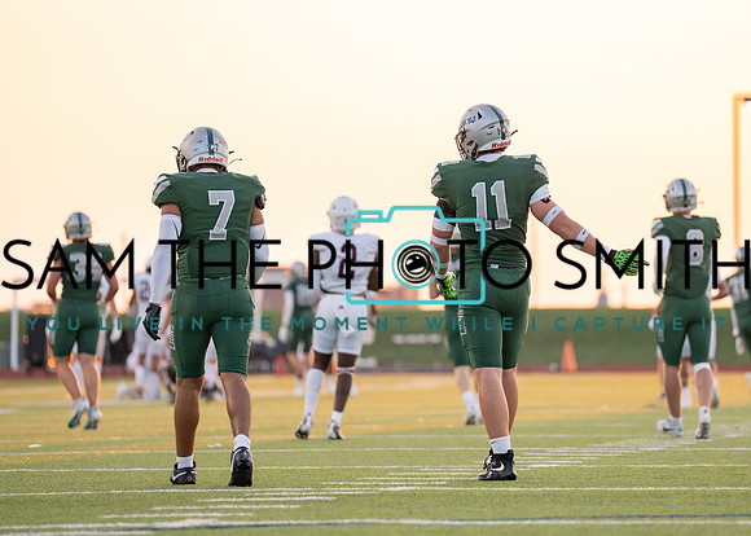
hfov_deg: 8.1
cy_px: 262
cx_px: 459
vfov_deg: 5.8
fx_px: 5300
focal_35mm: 249
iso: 500
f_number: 2.8
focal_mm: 200
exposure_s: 1/1250
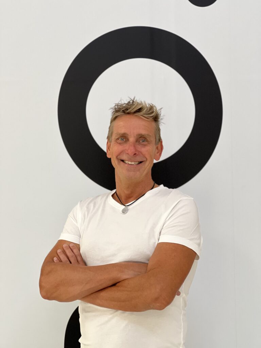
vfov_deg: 25.3
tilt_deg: +1.5
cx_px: 130
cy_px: 174
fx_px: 774
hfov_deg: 19.1
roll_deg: +0.8
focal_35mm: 77
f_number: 2.8
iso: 200
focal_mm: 9
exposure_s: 1/33
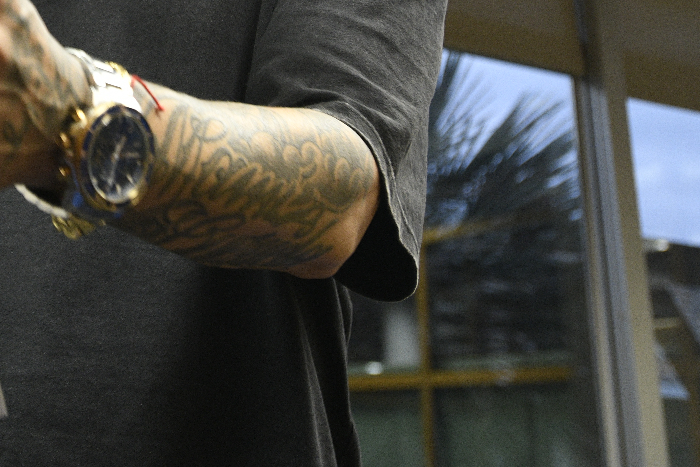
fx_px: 1342
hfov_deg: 28.0
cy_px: -129
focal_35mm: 69
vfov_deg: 18.5
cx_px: 52
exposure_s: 1/25
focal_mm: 25
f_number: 2.8
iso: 1000
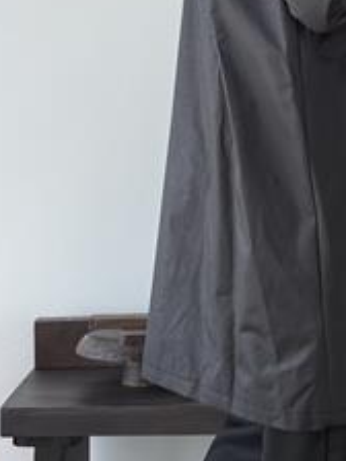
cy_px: 30
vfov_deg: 17.0
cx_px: 299
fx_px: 1519
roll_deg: +0.7
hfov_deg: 12.9
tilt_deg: -0.1
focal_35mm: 114
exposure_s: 1/219
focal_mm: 6.76
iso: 64
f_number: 1.78
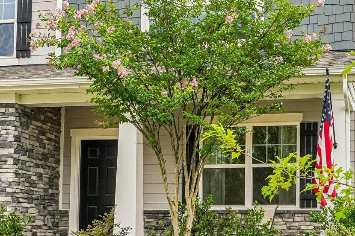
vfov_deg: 18.4
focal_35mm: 74
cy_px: 114
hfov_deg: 26.7
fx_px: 730
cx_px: 60
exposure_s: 1/30
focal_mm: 20
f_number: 8
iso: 250
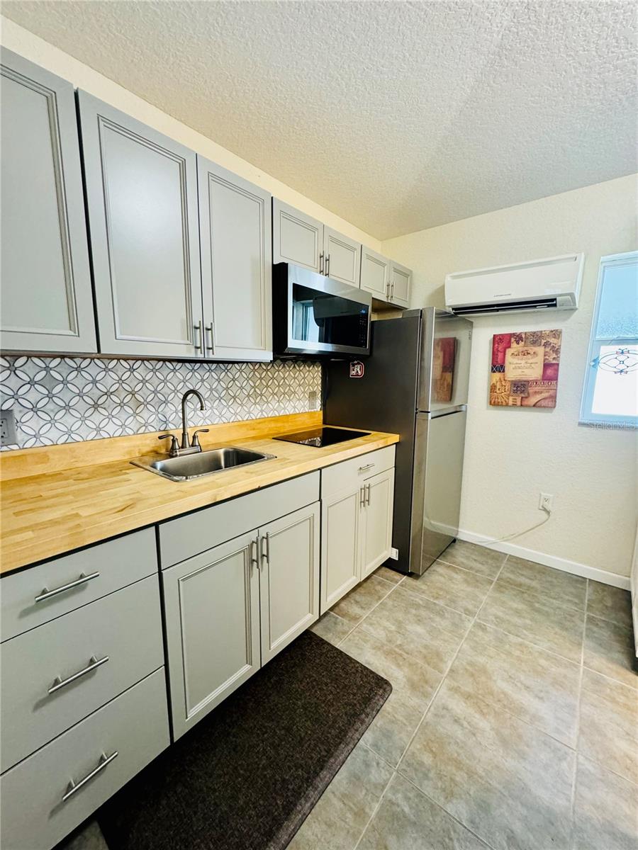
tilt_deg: -8.1
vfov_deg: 102.1
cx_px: 319
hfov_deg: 85.7
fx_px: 344
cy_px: 425
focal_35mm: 14
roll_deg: -0.5
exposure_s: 1/60
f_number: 2.2
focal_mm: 2.22
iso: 500
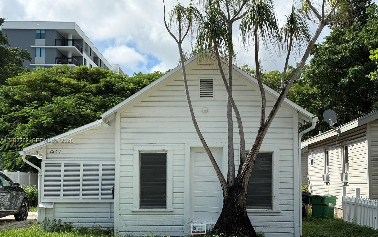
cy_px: 141
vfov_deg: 25.3
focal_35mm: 51
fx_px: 525
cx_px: 189
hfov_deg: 39.6
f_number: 1.78
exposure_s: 1/6024
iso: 80
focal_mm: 6.76
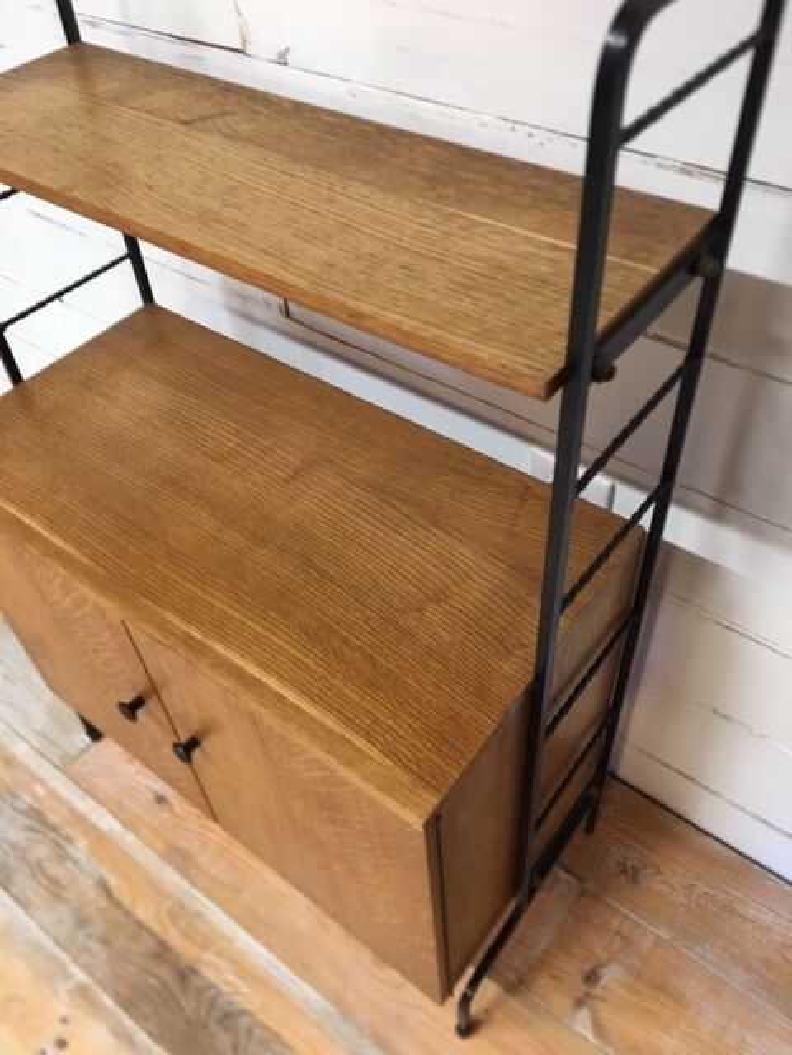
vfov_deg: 61.7
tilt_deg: -44.8
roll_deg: +2.5
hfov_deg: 48.2
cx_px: 396
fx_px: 885
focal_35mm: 29
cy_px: 528
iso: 40
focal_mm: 4.15
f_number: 2.2
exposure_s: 1/17
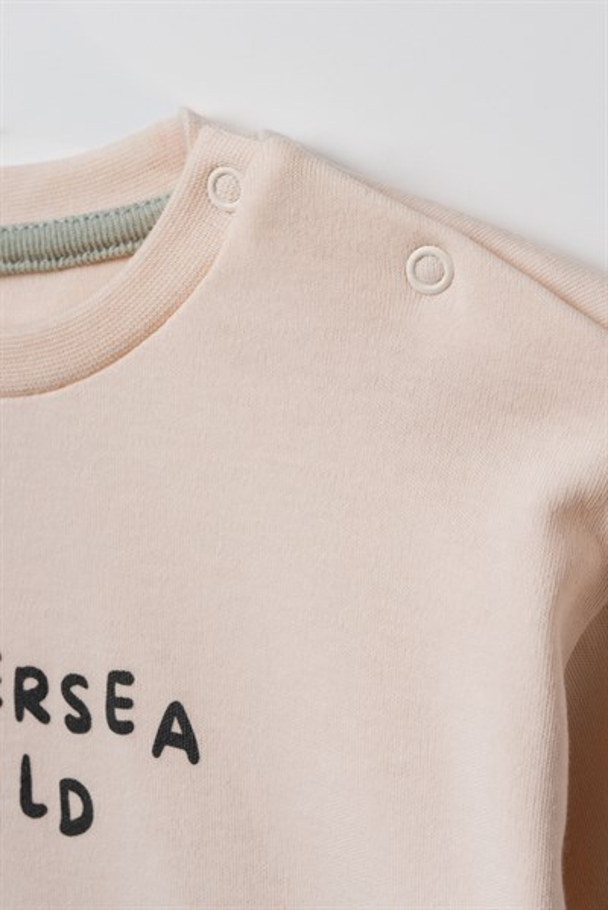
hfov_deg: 27.0
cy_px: 455
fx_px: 1265
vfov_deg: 39.6
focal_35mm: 50
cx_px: 304
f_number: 9
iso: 250
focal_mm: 50
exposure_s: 1/125
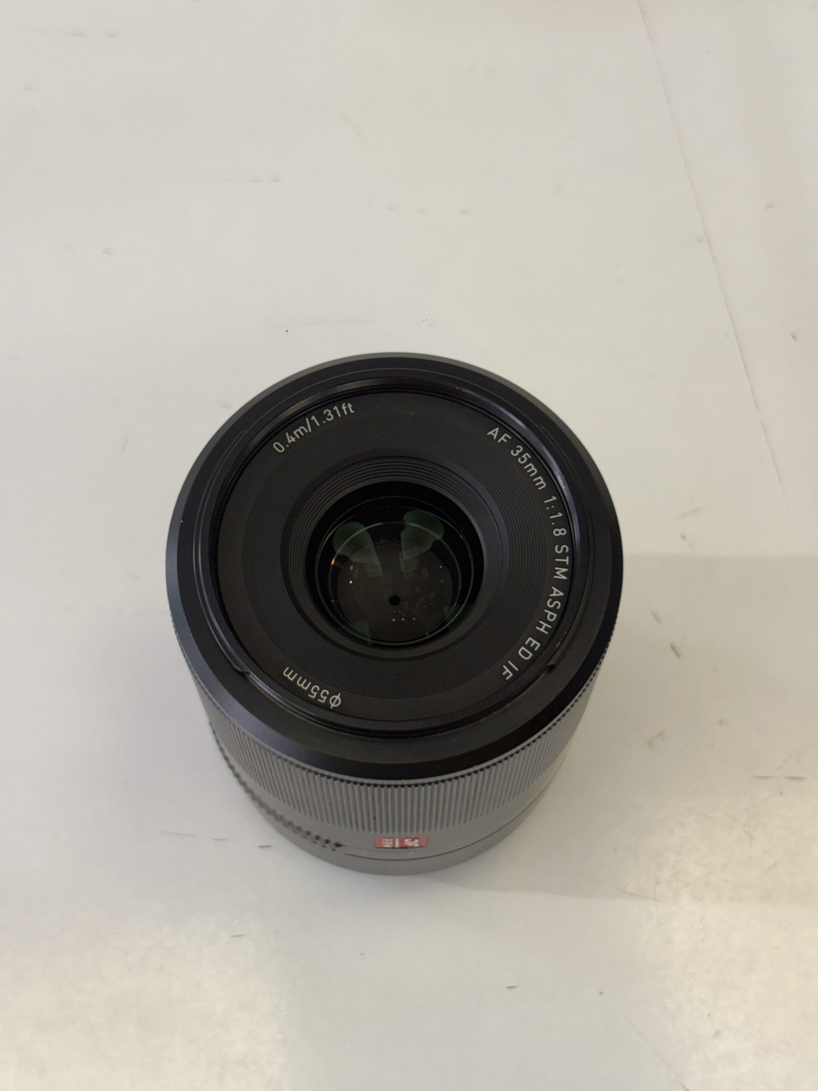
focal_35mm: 52
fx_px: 1638
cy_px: 546
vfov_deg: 36.8
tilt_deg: -68.9
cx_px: 409
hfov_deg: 28.0
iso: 25
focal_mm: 5.96
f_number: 1.6
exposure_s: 1/100
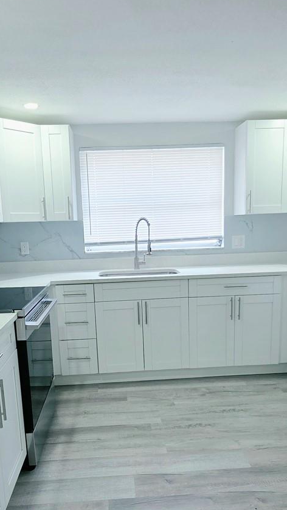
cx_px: 132
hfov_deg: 42.9
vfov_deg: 69.4
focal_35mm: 27
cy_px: 297
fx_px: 365
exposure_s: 1/120
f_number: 1.9
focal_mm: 2.2
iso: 100
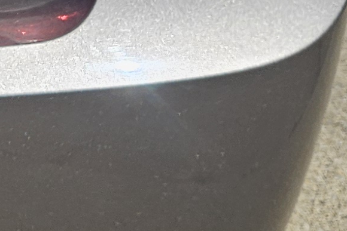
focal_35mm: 165
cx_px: -520
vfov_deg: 7.9
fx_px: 1591
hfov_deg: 10.5
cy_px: -262
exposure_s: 1/1700
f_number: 1.8
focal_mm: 5.4
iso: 25
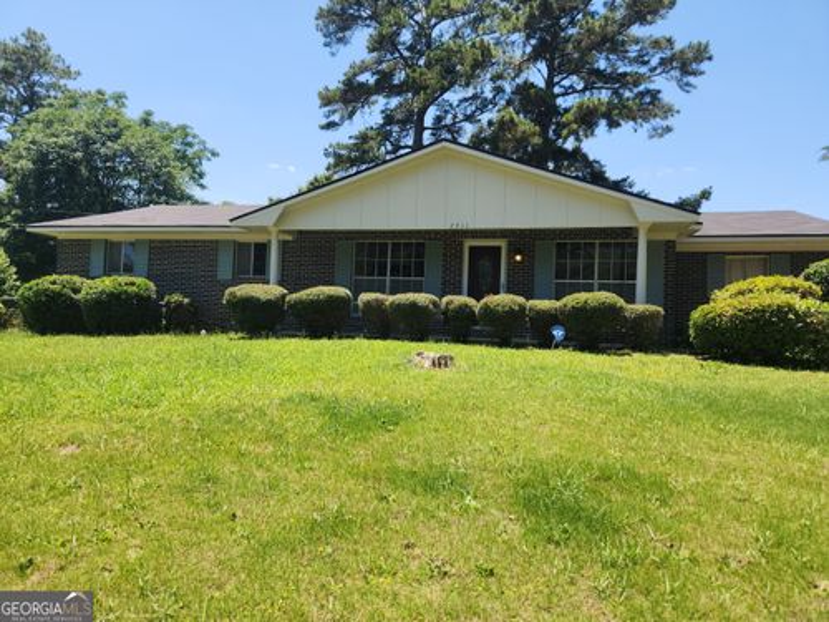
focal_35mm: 23
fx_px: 551
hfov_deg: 73.9
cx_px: 414
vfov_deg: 58.9
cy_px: 311
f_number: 1.8
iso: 20
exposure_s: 1/854
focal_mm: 5.4
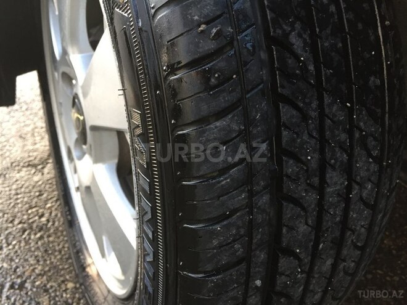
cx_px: 204
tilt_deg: -32.9
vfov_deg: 48.2
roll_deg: -3.2
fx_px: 341
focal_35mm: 29
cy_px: 152
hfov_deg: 61.7
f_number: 2.2
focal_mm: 4.15
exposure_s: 1/33
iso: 125
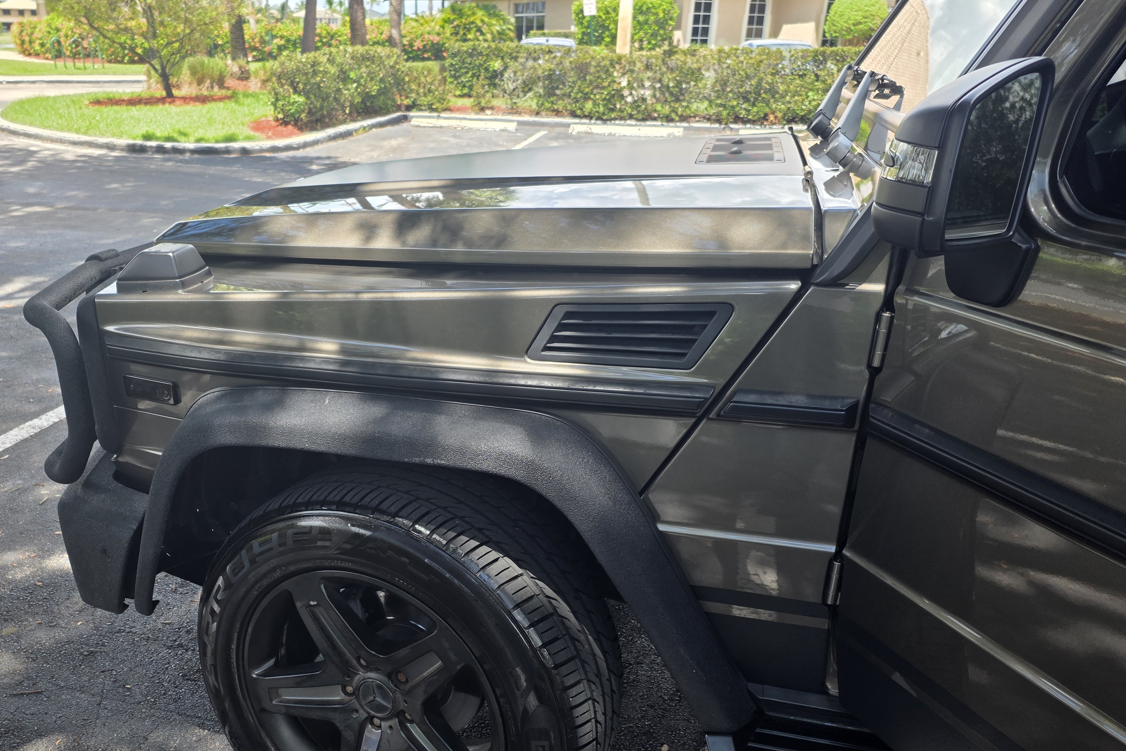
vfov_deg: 42.9
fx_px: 938
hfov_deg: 61.6
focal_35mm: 30
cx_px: 477
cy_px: 506
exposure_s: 1/1384
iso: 80
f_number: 1.7
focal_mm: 6.25
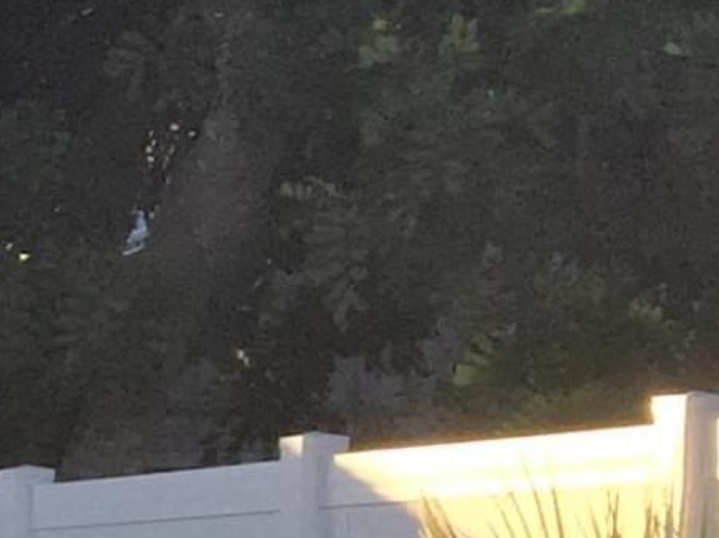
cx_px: -1443
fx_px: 3820
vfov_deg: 8.0
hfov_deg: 8.8
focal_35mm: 184
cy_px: 703
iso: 32
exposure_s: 1/732
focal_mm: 4.15
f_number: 2.2
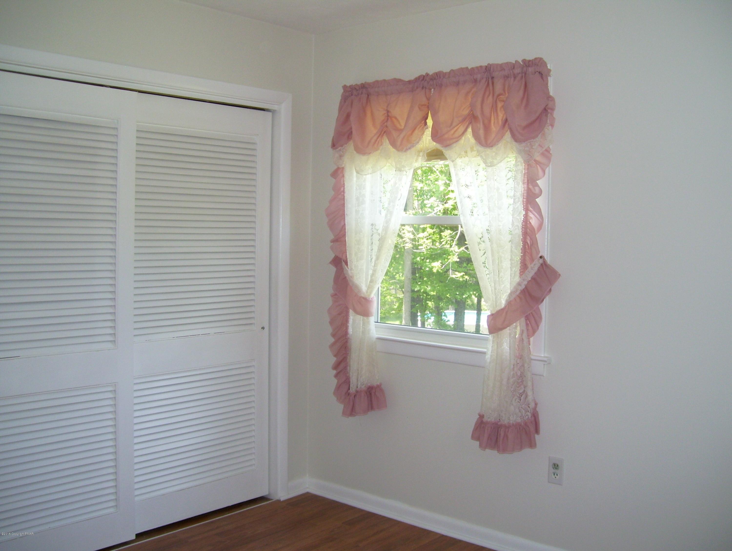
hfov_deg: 51.3
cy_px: 276
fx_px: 762
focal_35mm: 36
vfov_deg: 39.7
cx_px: 366
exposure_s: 1/60
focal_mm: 6
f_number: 2.7
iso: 80
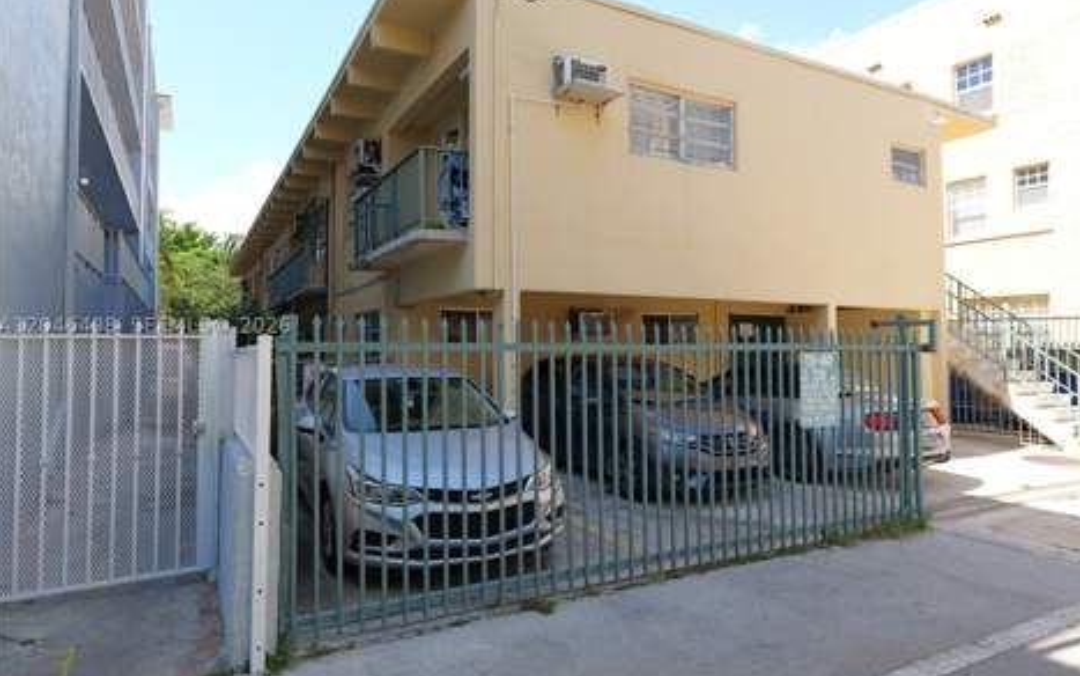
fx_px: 648
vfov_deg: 55.1
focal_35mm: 22
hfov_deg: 79.6
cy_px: 323
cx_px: 548
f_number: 5.6
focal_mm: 21
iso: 100
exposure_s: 1/125
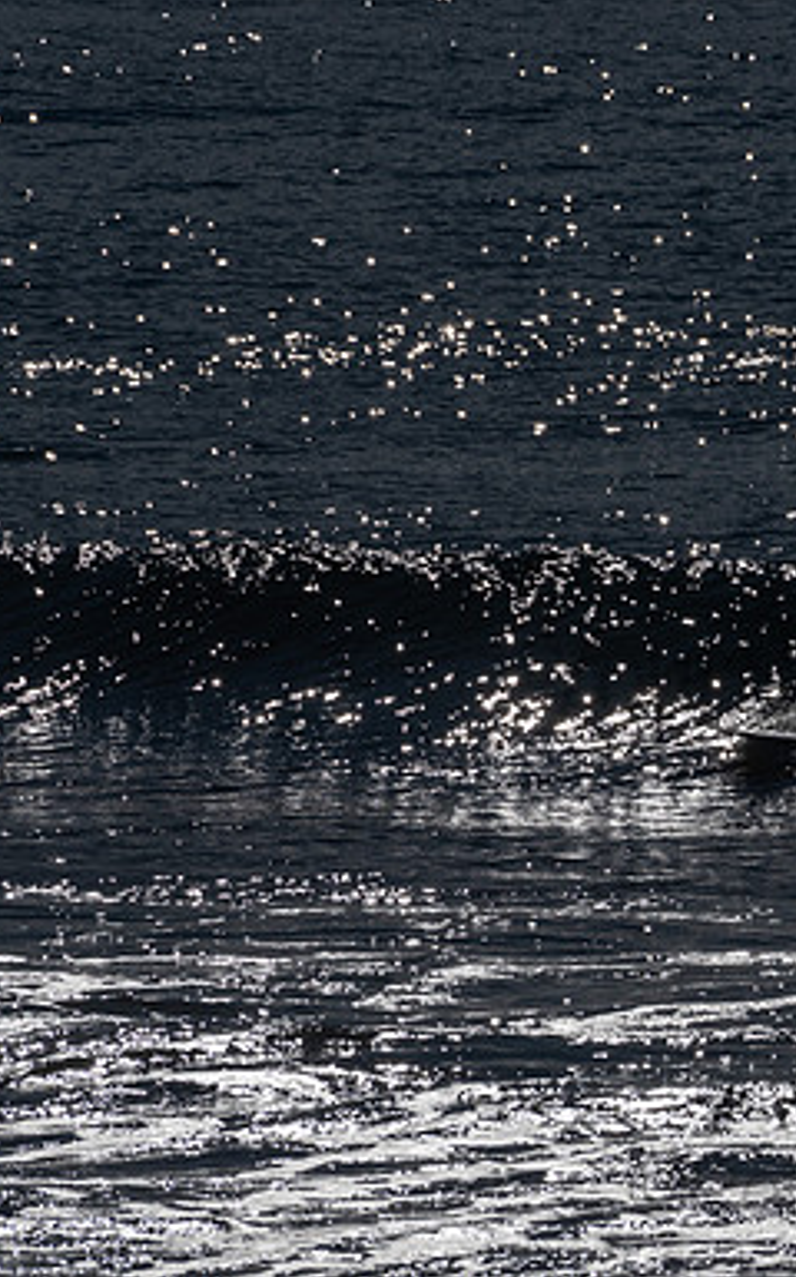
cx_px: 907
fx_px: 31993
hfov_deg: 1.4
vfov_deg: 2.3
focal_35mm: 920
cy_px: 624
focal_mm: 500
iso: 64
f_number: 18
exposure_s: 1/1000
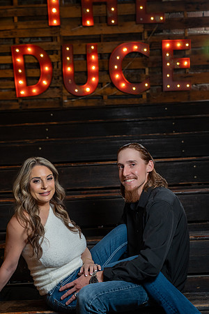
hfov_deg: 27.5
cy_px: 157
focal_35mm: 49
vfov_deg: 40.3
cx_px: 104
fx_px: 427
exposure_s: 1/60
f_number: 4
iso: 800
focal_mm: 49
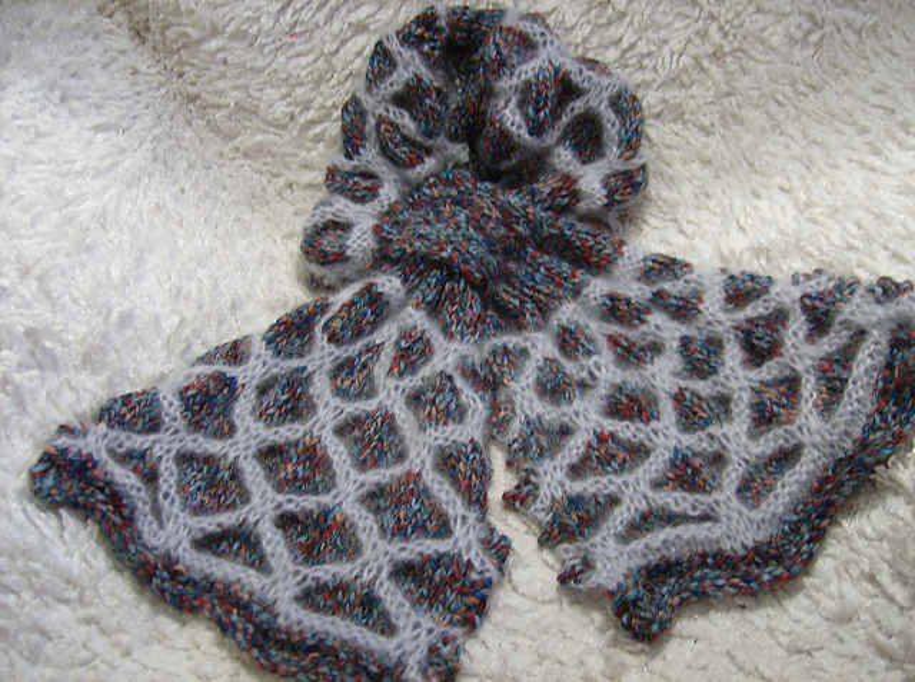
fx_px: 949
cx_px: 458
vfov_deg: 39.5
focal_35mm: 36
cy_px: 341
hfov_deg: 51.5
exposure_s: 1/14.8
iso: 200
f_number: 2.8
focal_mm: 6
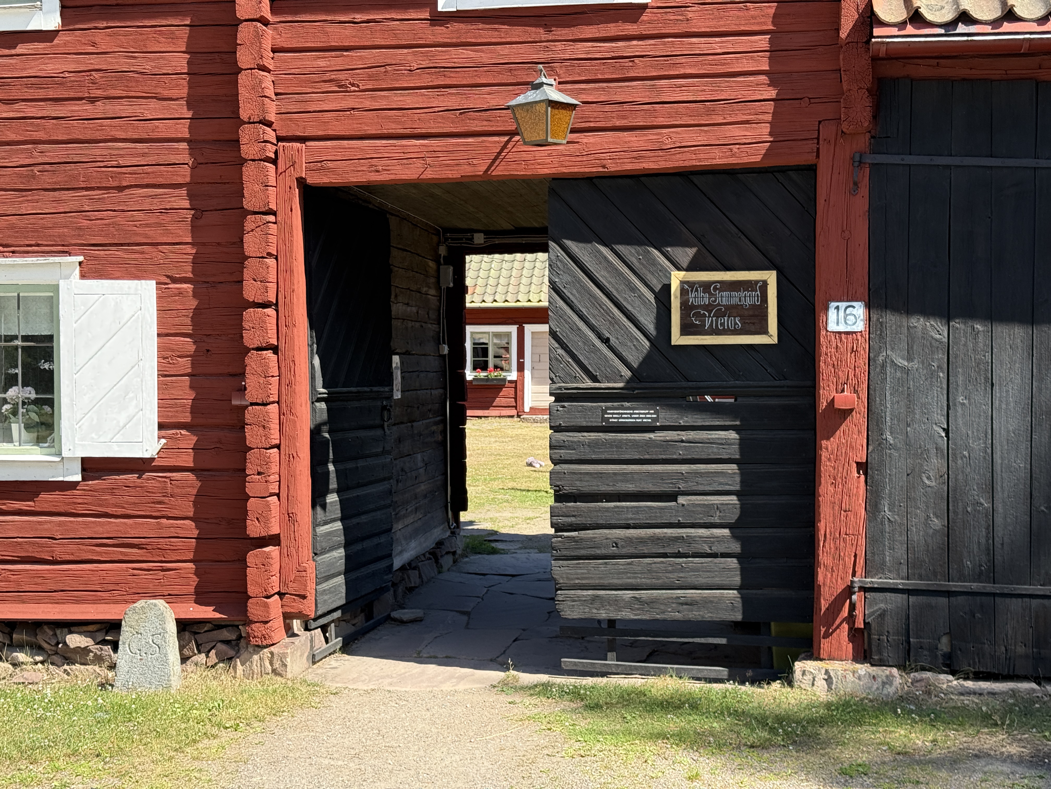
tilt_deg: -1.6
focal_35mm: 48
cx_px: 526
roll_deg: -0.2
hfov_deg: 39.7
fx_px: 1457
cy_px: 394
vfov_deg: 30.3
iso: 100
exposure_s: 1/1403
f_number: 1.78
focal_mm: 6.76
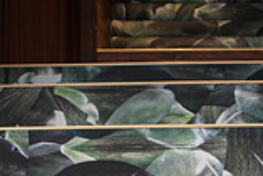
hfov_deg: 17.9
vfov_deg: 11.8
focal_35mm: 110
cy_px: 288
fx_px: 804
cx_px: 288
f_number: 4.5
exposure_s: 1/200
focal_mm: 28
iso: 500
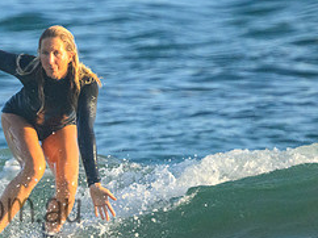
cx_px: -124
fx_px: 19887
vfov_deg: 0.7
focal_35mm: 2167
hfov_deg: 0.9
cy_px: 166
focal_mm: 800
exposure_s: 1/2000
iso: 3600
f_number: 11
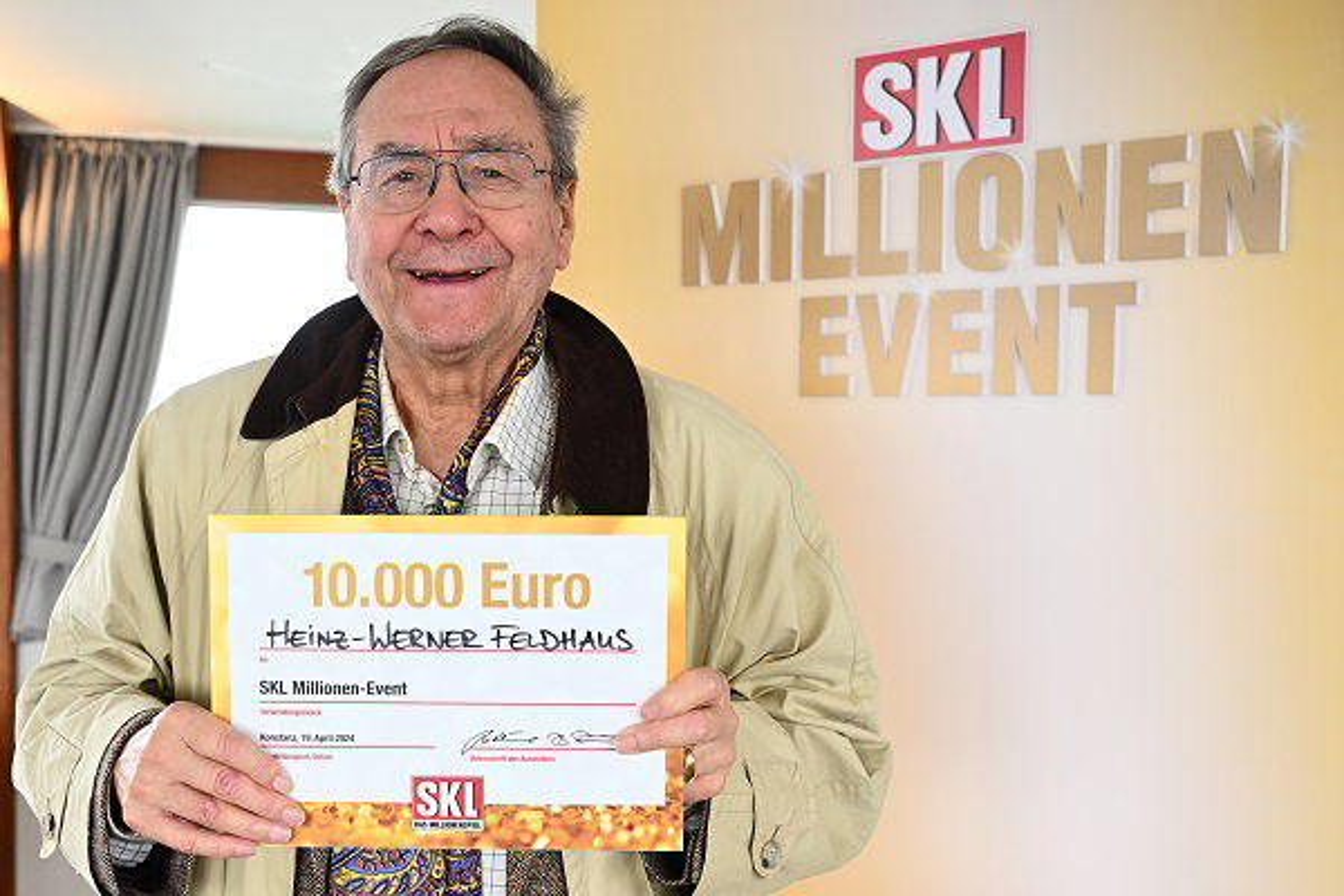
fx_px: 1195
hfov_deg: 58.7
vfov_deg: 41.1
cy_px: 448
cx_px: 672
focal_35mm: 32
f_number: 4
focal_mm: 32
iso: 1000
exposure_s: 1/200
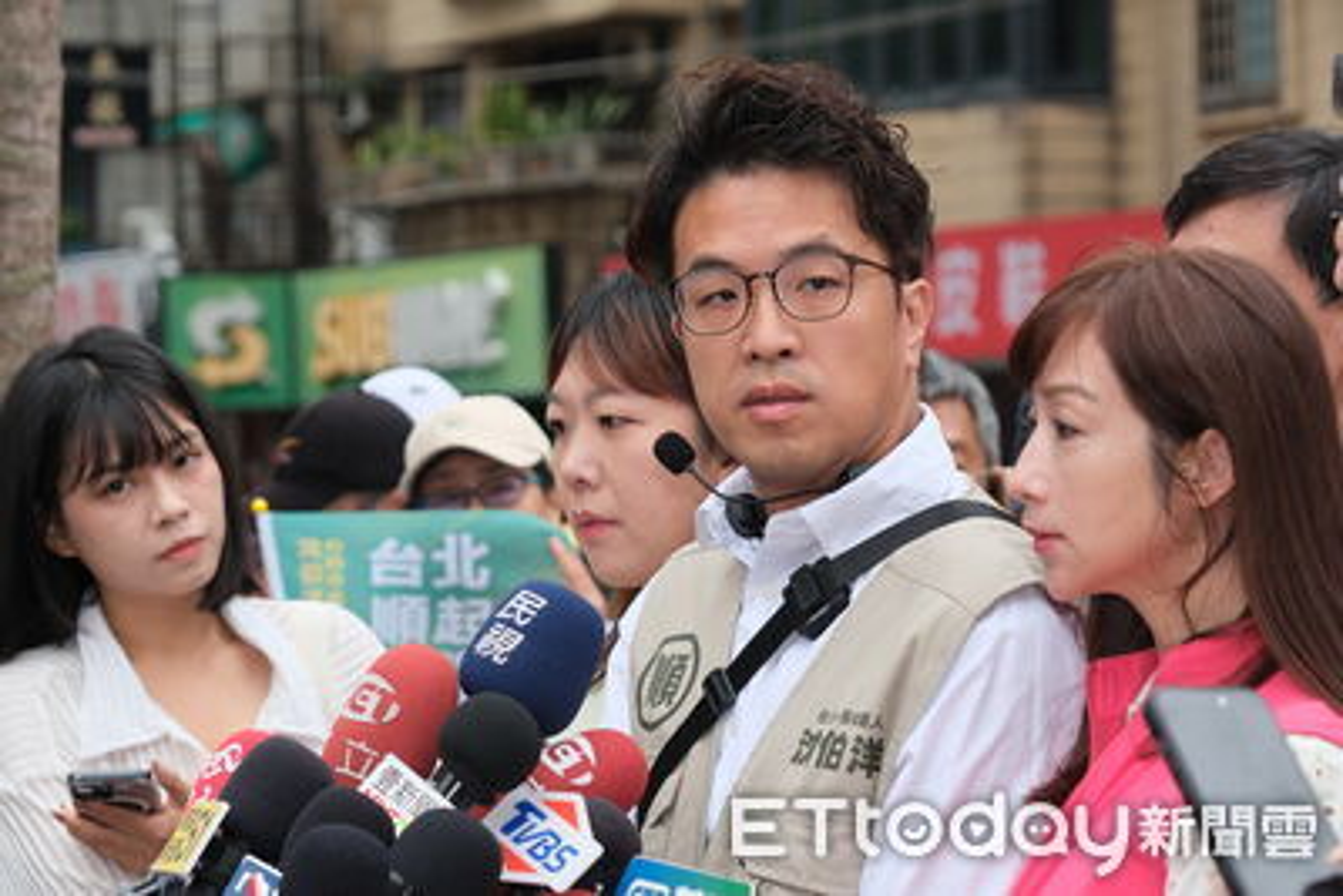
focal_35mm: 75
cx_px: 672
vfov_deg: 18.2
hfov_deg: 27.0
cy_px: 448
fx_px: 2799
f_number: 3.6
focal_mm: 50
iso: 250
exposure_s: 1/250
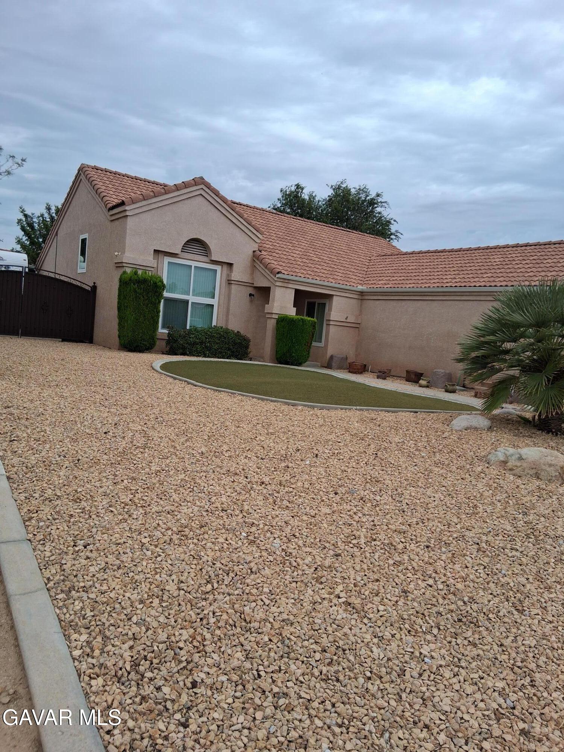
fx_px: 565
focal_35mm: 26
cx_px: 282
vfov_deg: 67.3
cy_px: 376
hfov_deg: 53.1
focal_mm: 3.98
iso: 25
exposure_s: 1/639
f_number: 1.8
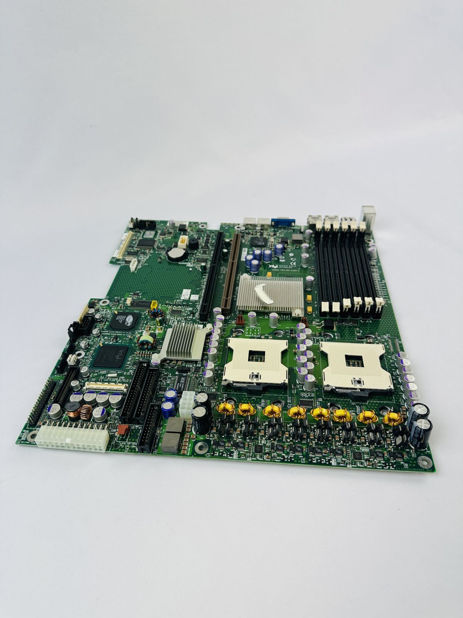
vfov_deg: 71.6
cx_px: 232
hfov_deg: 56.8
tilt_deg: -40.4
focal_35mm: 24
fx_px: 428
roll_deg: +2.3
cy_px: 309
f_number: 1.78
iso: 64
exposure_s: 1/205
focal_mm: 6.86
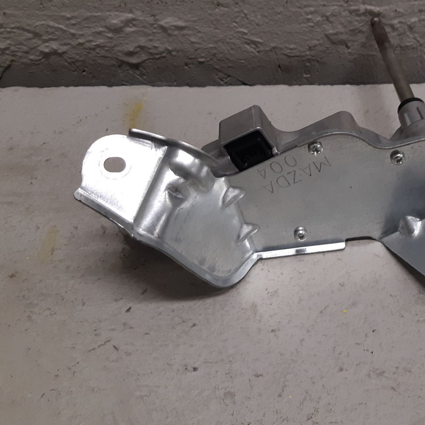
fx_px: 597
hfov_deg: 38.0
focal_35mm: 43
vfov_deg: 38.9
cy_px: 153
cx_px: 329
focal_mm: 3.93
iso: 80
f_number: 1.7
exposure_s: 1/50
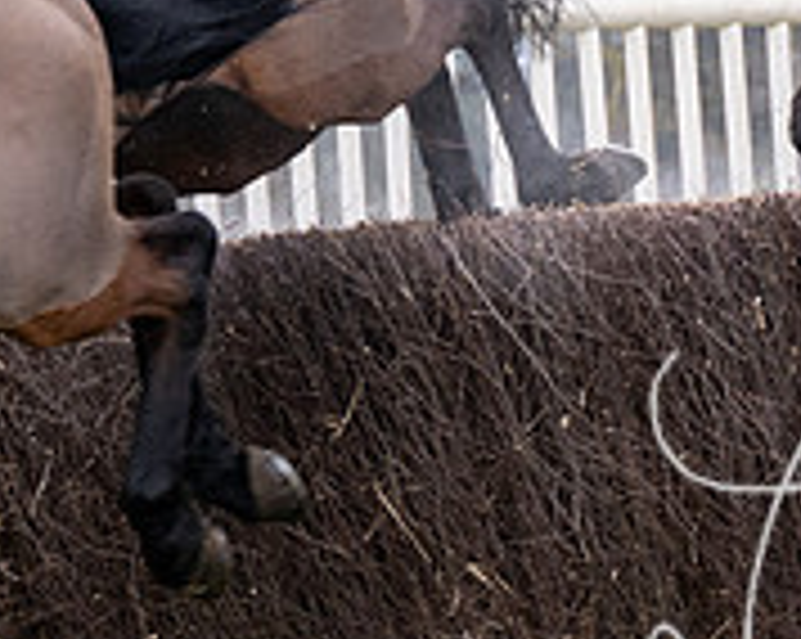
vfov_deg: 2.7
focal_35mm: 574
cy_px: 47
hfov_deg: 3.4
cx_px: 255
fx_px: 13593
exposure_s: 1/1000
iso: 800
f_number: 4
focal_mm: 98
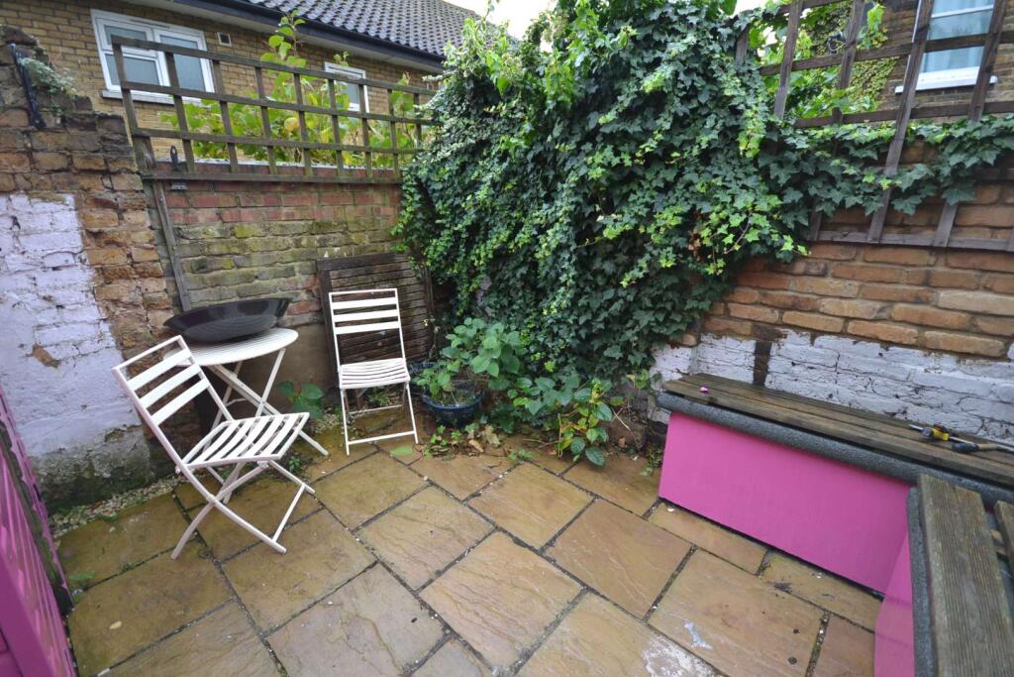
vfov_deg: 77.3
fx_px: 423
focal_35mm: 15
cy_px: 338
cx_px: 507
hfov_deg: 100.4
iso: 450
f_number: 4
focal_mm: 10
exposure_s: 1/60
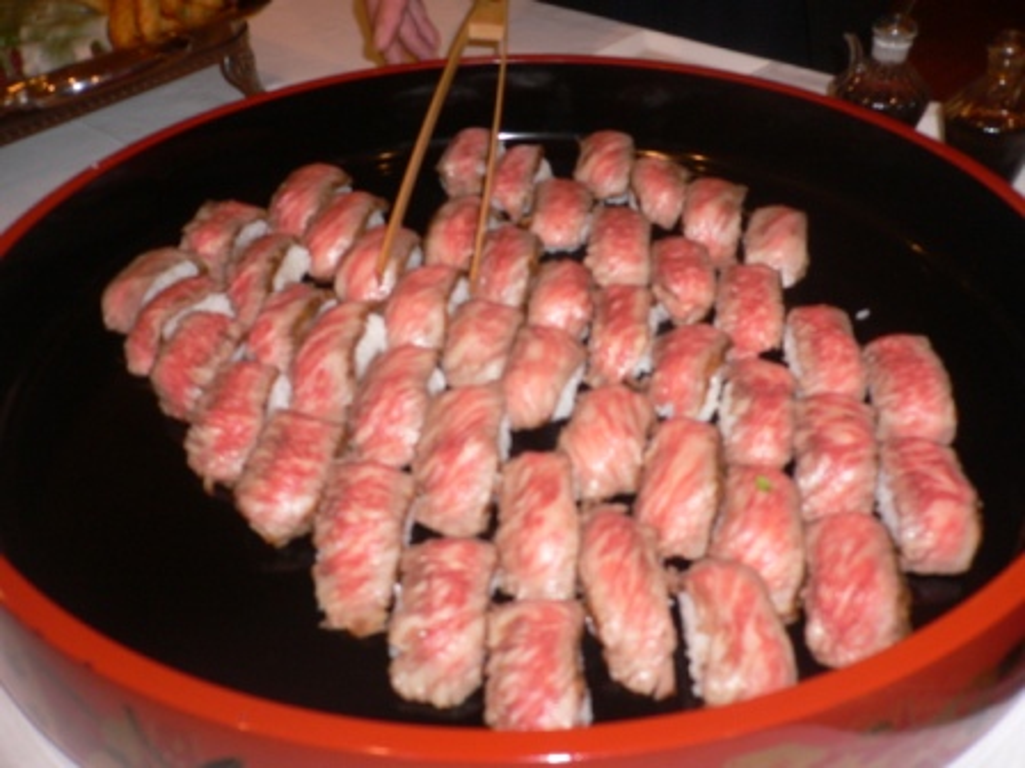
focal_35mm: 35
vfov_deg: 40.7
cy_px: 384
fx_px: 1036
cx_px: 512
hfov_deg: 52.6
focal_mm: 5.8
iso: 100
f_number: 2.8
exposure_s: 1/60
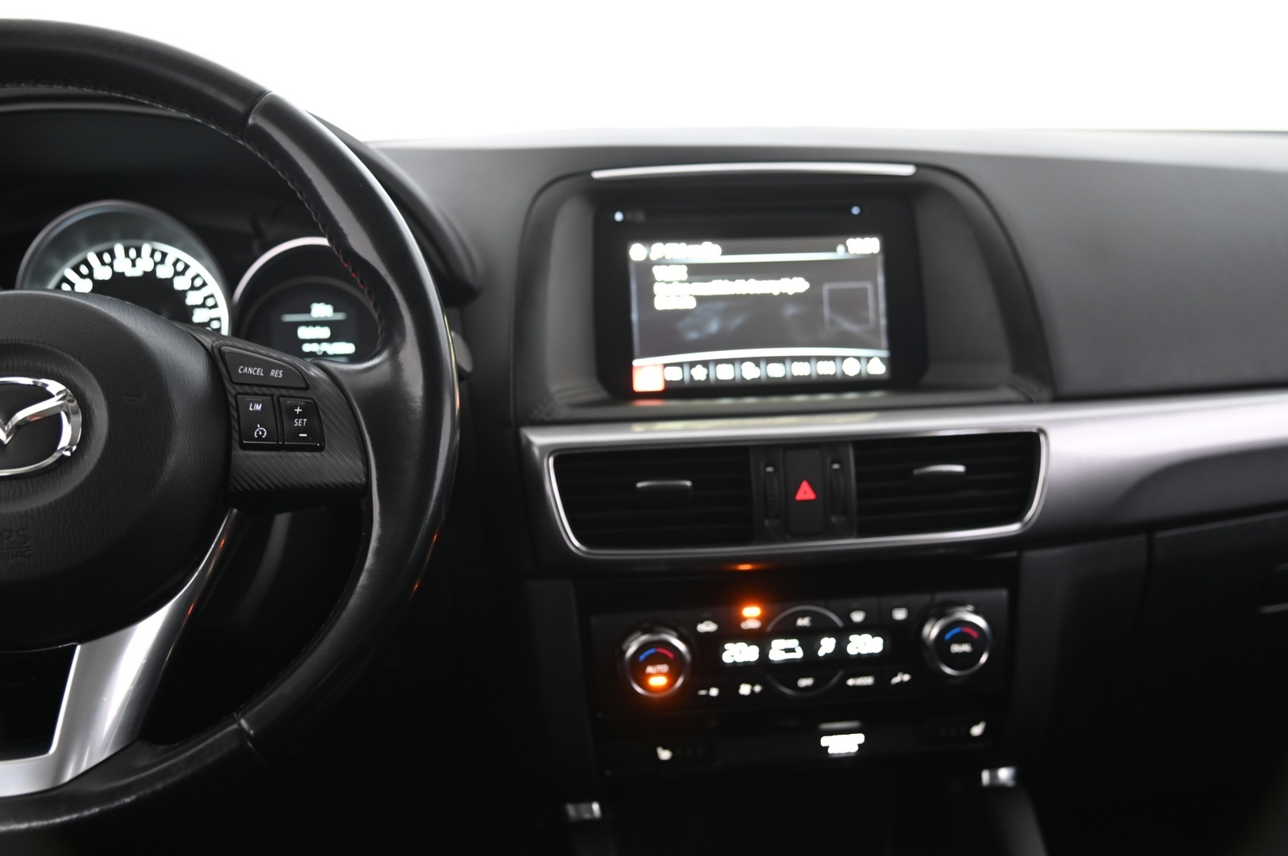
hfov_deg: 44.5
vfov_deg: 30.5
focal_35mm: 44
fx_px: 1573
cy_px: 428
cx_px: 644
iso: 1000
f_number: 4
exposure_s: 1/6
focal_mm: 44
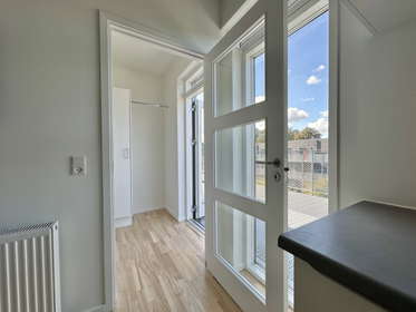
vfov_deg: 85.7
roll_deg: +0.4
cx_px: 208
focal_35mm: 14
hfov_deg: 102.0
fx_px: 168
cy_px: 156
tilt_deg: -0.6
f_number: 2.2
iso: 40
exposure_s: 1/285
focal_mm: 2.22
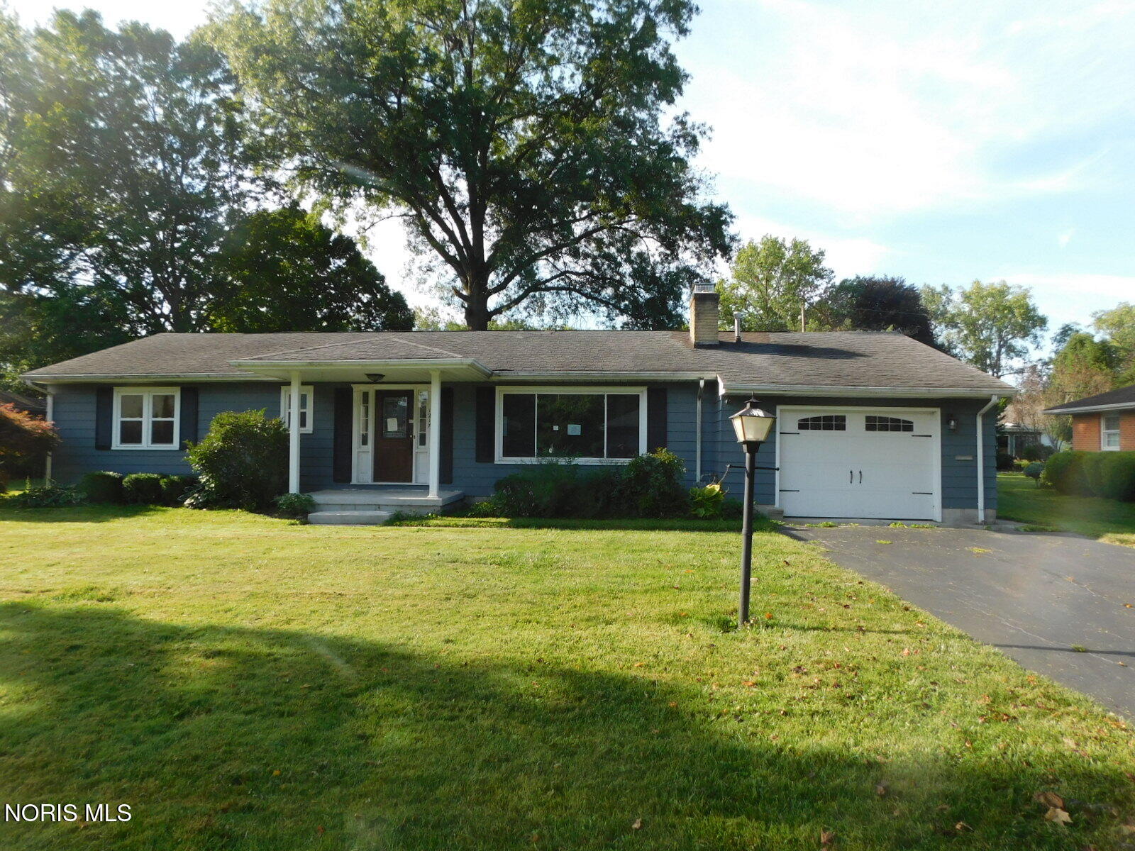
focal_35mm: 23
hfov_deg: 73.9
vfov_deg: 58.9
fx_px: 754
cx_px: 568
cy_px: 426
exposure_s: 1/500
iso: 125
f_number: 3
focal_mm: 4
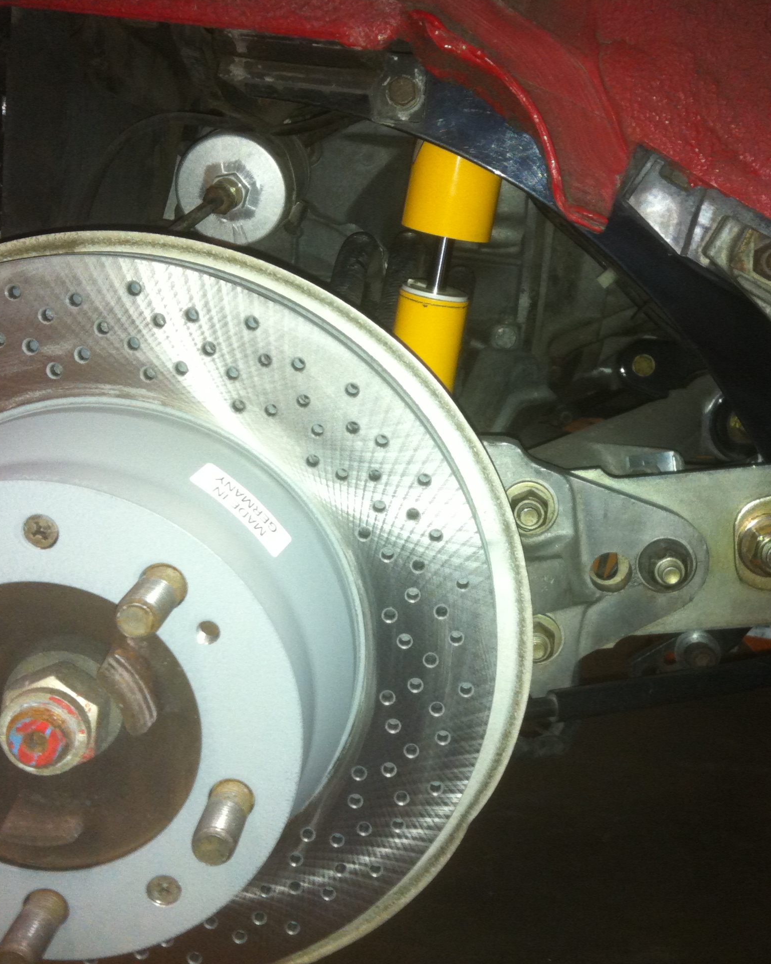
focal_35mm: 46
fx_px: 1312
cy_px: 481
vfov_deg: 40.3
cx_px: 460
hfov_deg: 32.7
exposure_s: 1/15
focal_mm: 3.85
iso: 160
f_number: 2.8
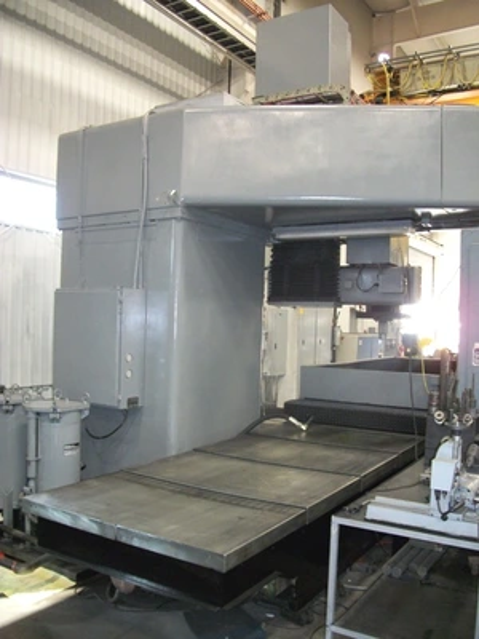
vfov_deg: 56.8
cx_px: 240
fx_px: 590
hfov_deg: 44.2
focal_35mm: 32
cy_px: 320
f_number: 2.9
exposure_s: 1/30
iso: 250
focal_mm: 5.7
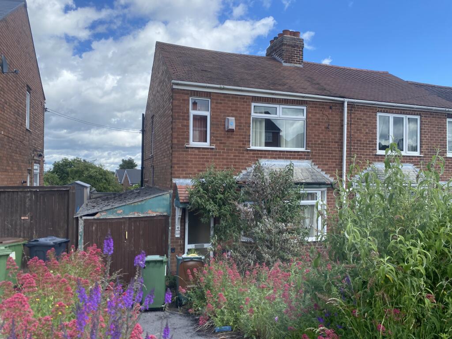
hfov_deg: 67.3
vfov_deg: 53.1
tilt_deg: -0.9
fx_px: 339
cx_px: 226
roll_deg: +0.6
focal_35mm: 26
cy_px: 170
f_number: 1.8
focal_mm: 4.25
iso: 32
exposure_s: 1/1838
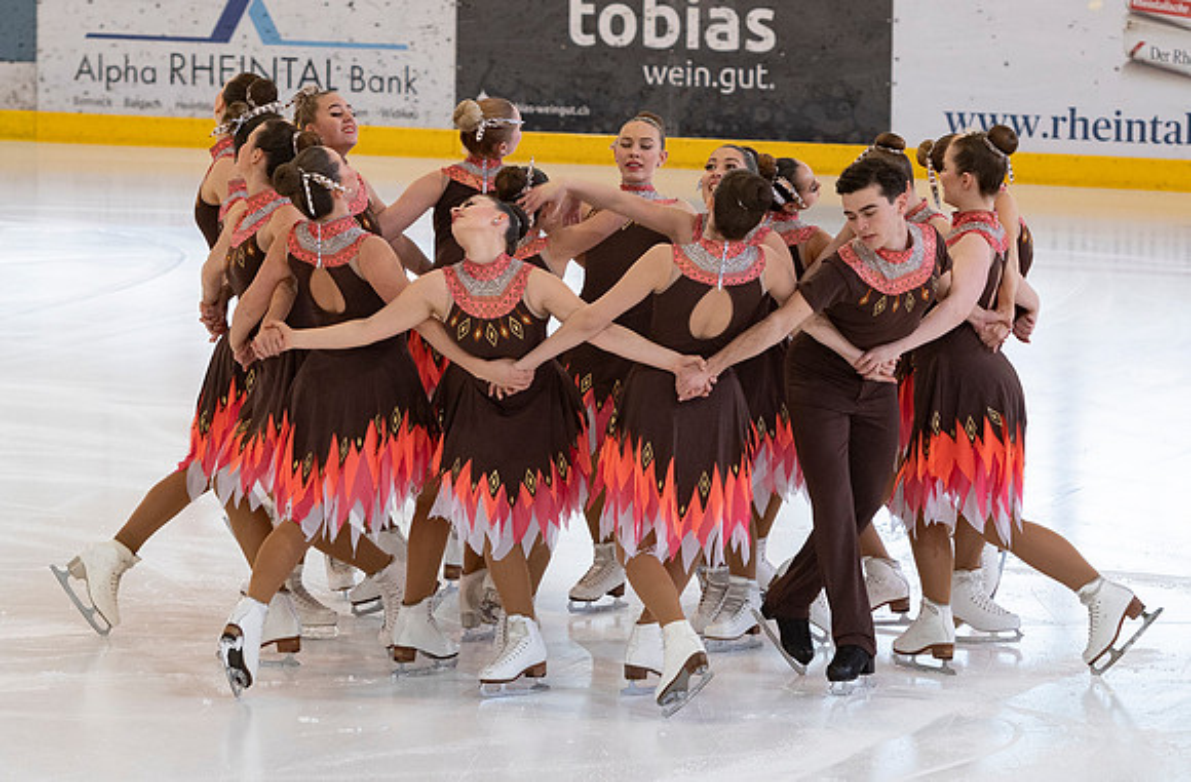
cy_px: 329
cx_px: 652
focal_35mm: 257
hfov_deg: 8.1
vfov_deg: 5.3
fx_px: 8450
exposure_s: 1/320
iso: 640
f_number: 4
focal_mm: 112
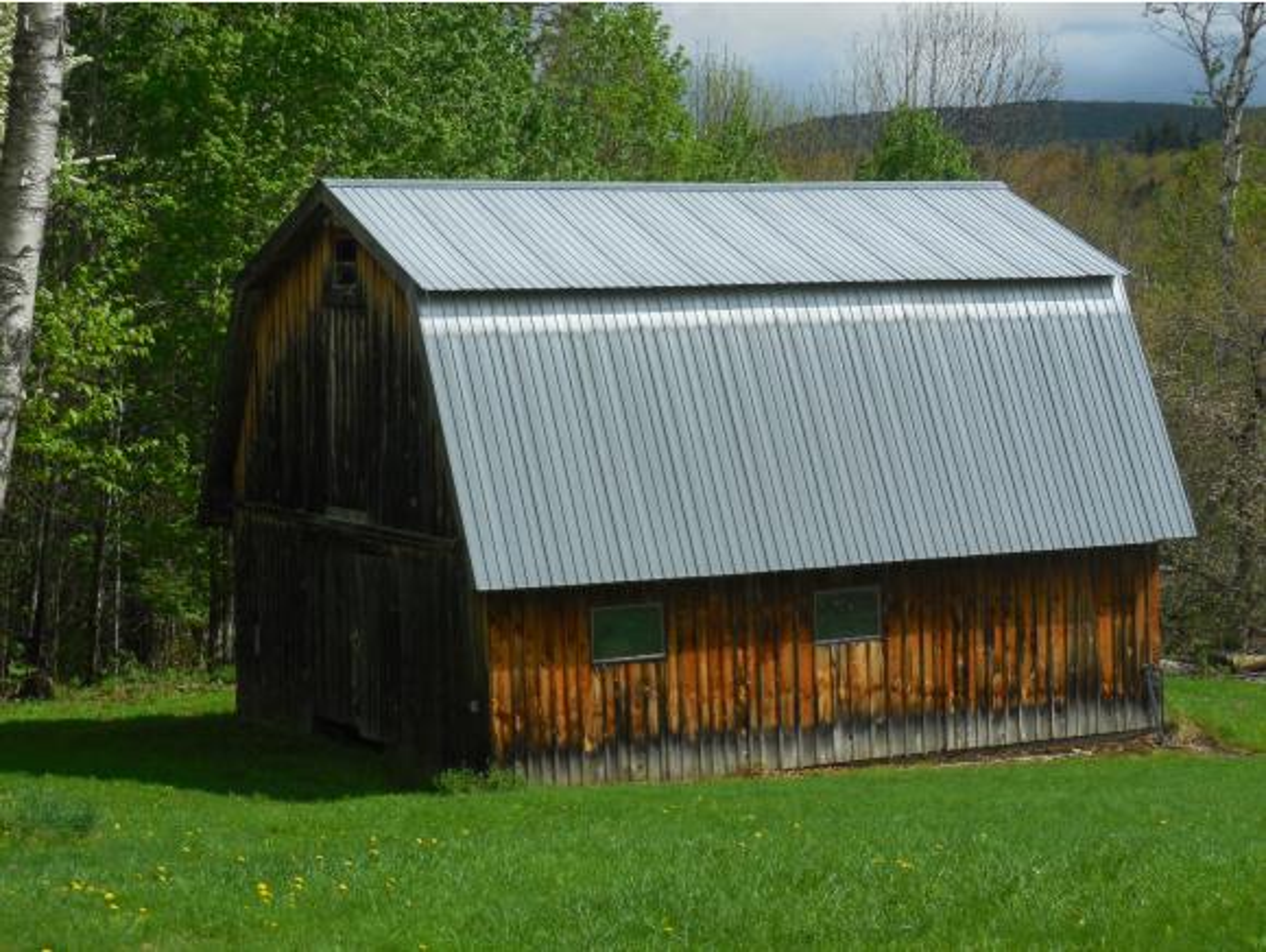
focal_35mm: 81
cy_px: 476
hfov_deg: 24.1
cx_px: 633
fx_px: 2965
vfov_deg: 18.2
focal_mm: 14.5
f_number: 4.6
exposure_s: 1/1000
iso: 125
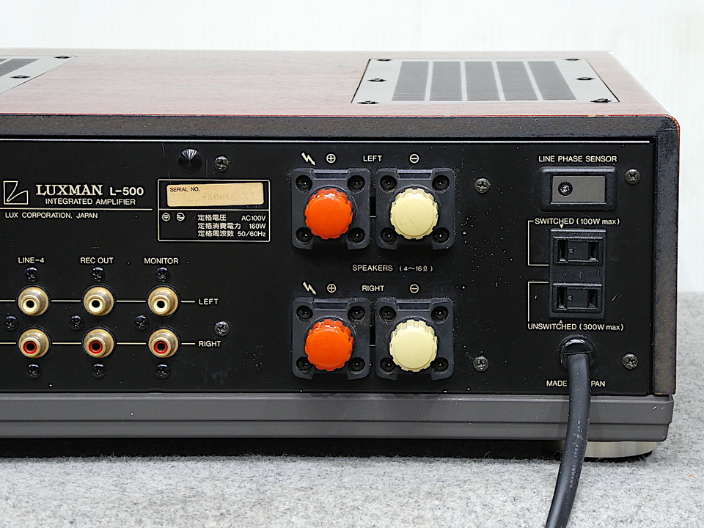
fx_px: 2339
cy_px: 264
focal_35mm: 115
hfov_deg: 17.1
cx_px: 352
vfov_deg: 12.9
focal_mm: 20.6
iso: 200
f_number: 5.1
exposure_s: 1/5
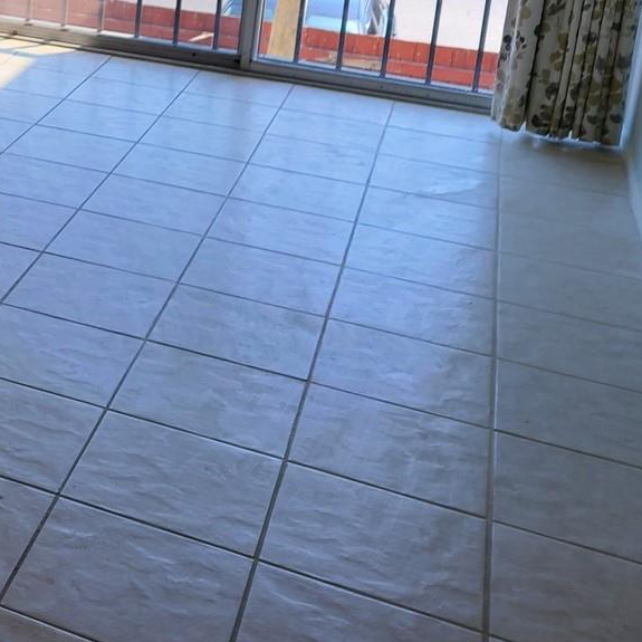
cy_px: -9
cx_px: -230
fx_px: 1343
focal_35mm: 64
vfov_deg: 25.5
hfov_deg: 23.3
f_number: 1.8
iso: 40
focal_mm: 5.4
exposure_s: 1/390
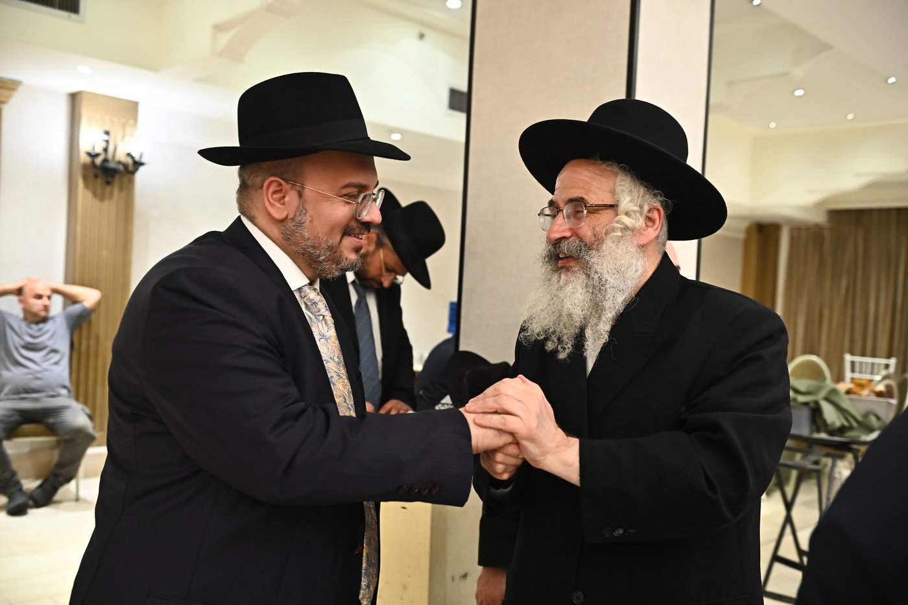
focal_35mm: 32
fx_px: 807
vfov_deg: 41.1
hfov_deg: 58.7
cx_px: 454
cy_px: 302
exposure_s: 1/160
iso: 3200
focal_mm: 32
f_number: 3.5
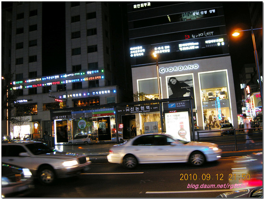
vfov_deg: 40.8
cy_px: 100
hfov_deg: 52.6
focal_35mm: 35
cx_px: 132
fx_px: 267
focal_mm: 7.5
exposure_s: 1/7.9
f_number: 2.7
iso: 76
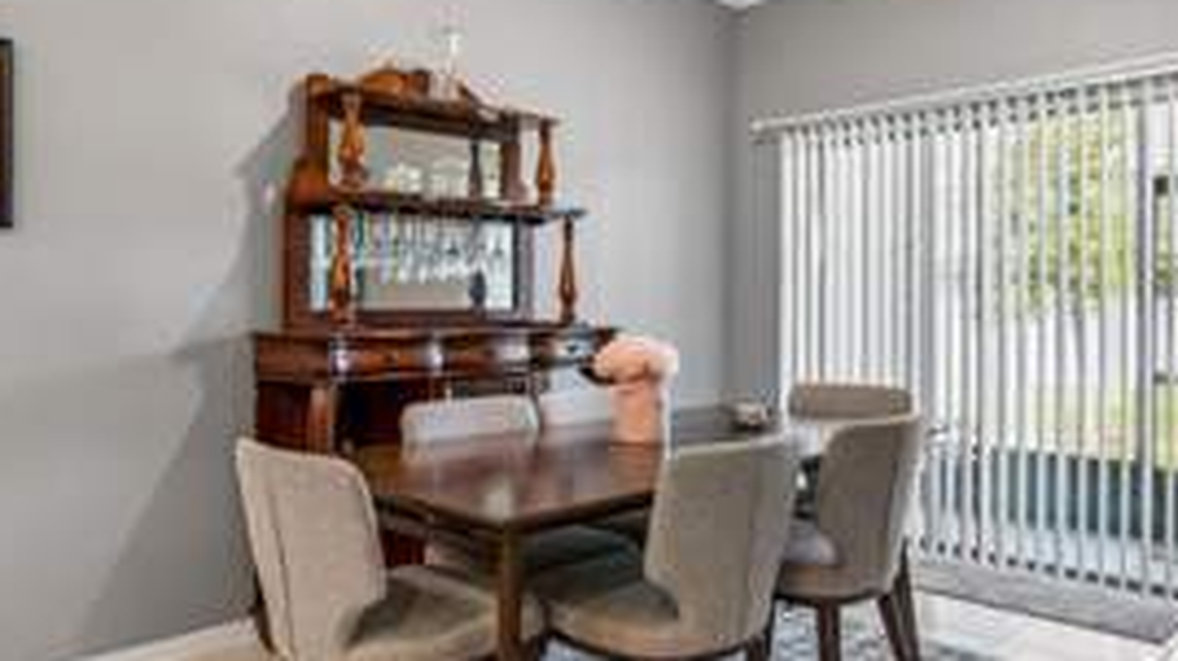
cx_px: 609
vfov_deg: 41.4
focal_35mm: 28
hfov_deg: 67.9
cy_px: 352
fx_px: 874
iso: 100
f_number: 7.1
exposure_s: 1/4
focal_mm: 10
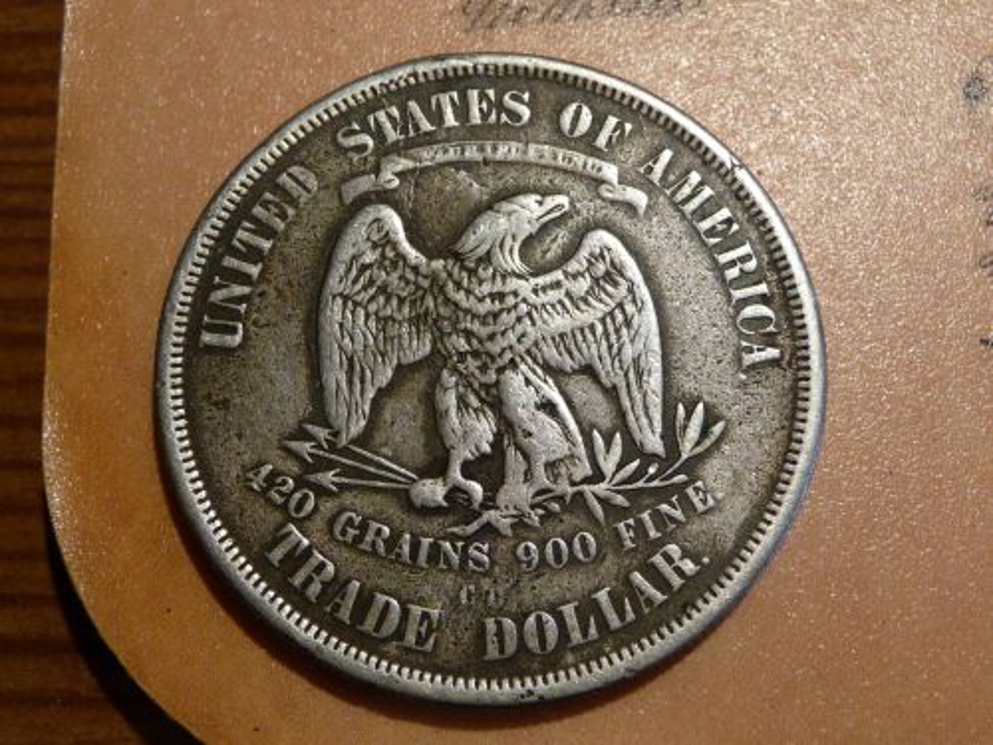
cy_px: 372
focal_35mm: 45
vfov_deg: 32.2
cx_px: 496
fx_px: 1291
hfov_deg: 42.1
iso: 320
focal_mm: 7.6
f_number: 4.1
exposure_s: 1/30
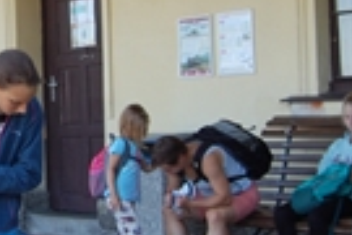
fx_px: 978
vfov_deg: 13.6
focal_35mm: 100
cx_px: -10
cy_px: 50
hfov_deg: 19.7
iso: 200
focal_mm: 18
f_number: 5.6
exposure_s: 1/125
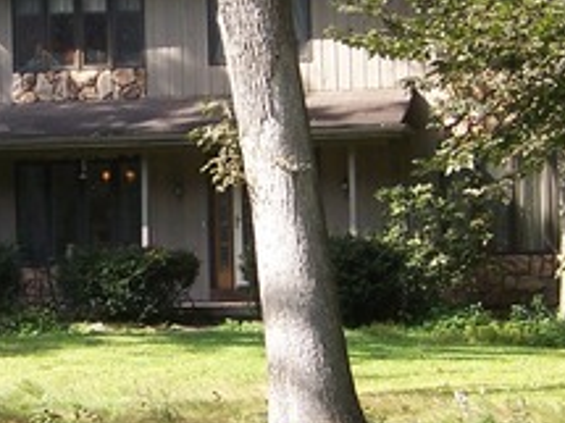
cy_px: 155
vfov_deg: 11.3
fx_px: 2137
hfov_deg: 14.9
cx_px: 95
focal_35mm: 131
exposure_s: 1/250
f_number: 3.3
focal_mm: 7.3
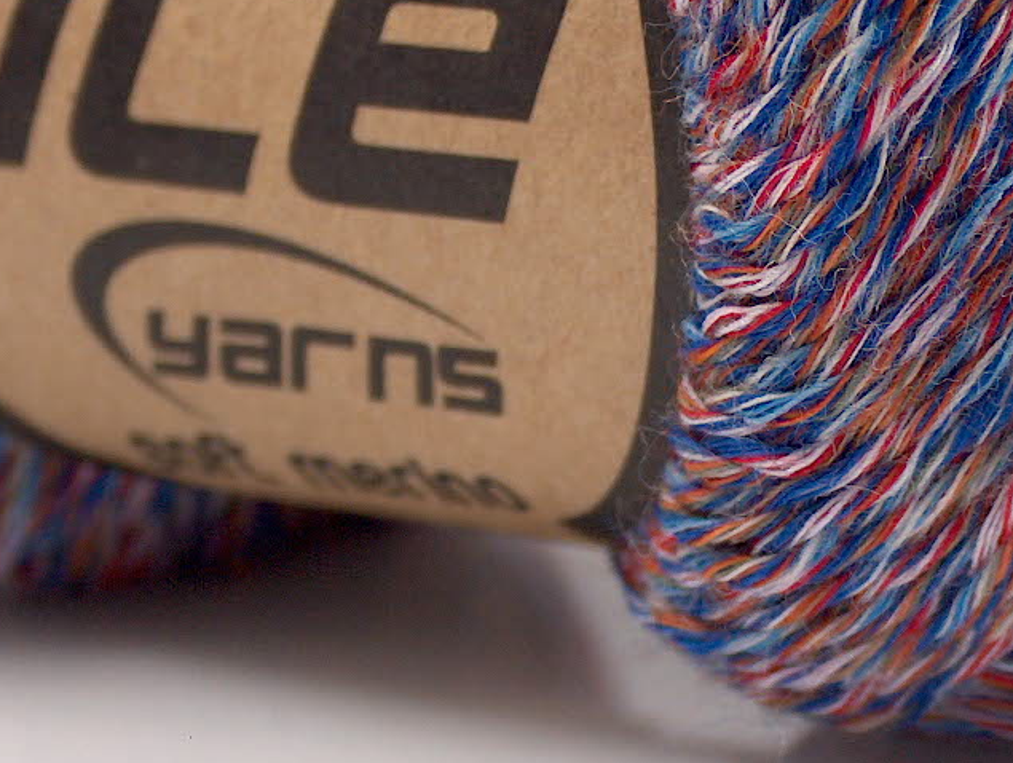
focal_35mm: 202
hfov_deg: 9.8
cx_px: 600
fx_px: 5919
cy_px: 93
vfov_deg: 7.4
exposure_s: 1/3.61
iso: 100
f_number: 2.9
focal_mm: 20.29
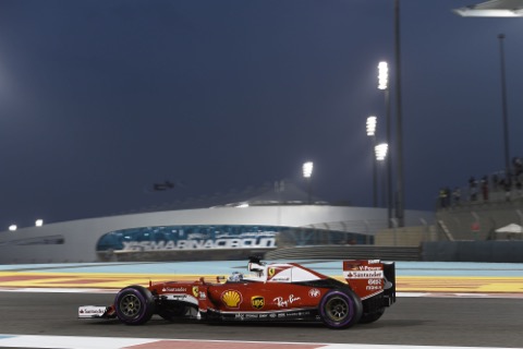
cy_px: 174
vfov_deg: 19.5
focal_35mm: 70
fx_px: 1017
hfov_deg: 28.8
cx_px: 262
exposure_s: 1/320
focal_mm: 70
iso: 2000
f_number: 6.3
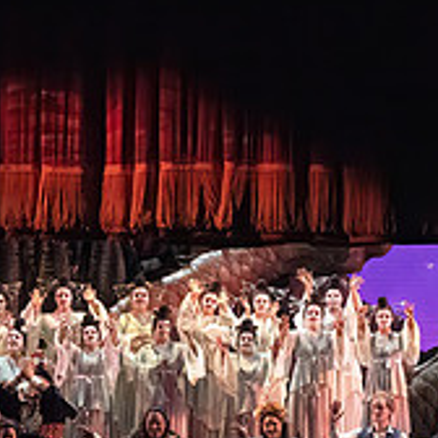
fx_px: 2949
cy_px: 343
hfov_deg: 8.4
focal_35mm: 206
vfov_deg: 8.5
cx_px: 454
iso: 20000
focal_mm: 70
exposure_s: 1/1000
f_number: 10
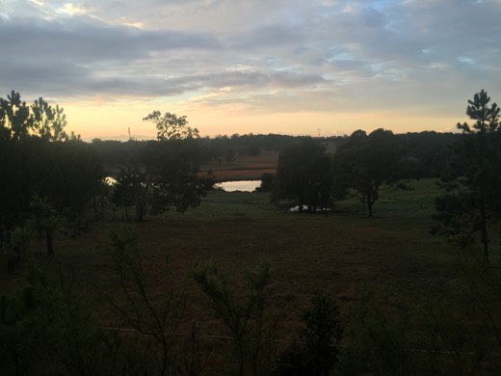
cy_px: 188
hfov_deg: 61.7
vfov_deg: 48.2
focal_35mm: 29
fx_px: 420
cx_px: 250
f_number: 2.2
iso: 32
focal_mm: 4.15
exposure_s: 1/120
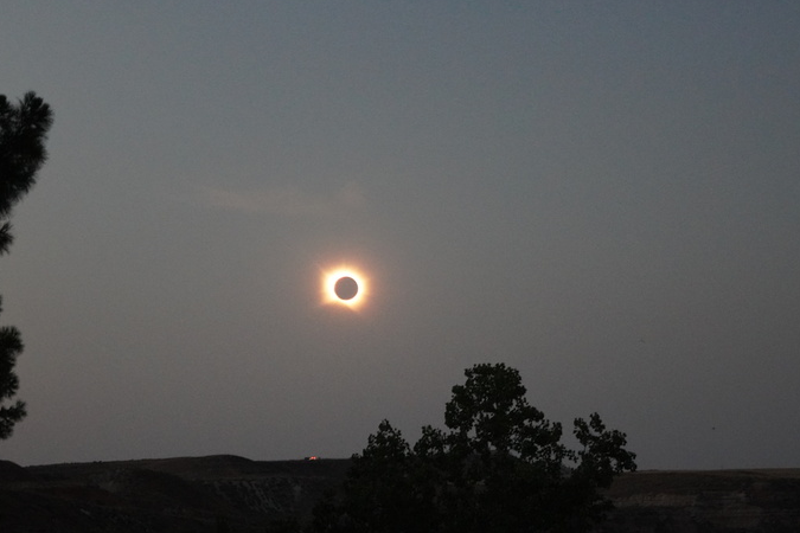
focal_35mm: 120
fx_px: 2666
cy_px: 290
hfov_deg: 17.1
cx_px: 379
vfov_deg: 11.4
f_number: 5.6
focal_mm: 72
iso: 6400
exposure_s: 1/25
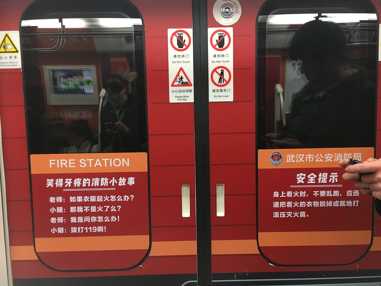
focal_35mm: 29
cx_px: 190
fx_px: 319
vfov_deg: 48.2
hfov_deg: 61.7
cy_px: 143
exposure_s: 1/33
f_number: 2.2
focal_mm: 4.15
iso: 160
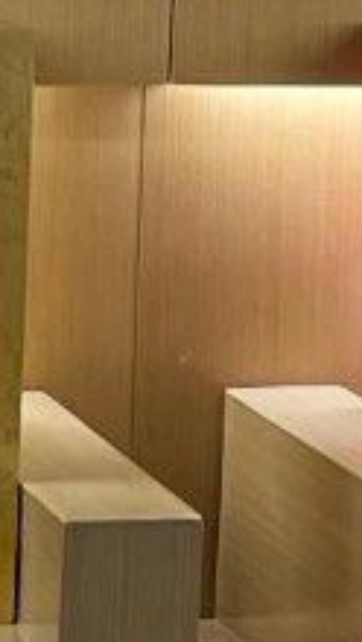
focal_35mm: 258
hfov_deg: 4.7
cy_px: -266
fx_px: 4396
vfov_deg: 8.2
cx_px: 663
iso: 80
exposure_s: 1/100
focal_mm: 5.7
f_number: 1.5
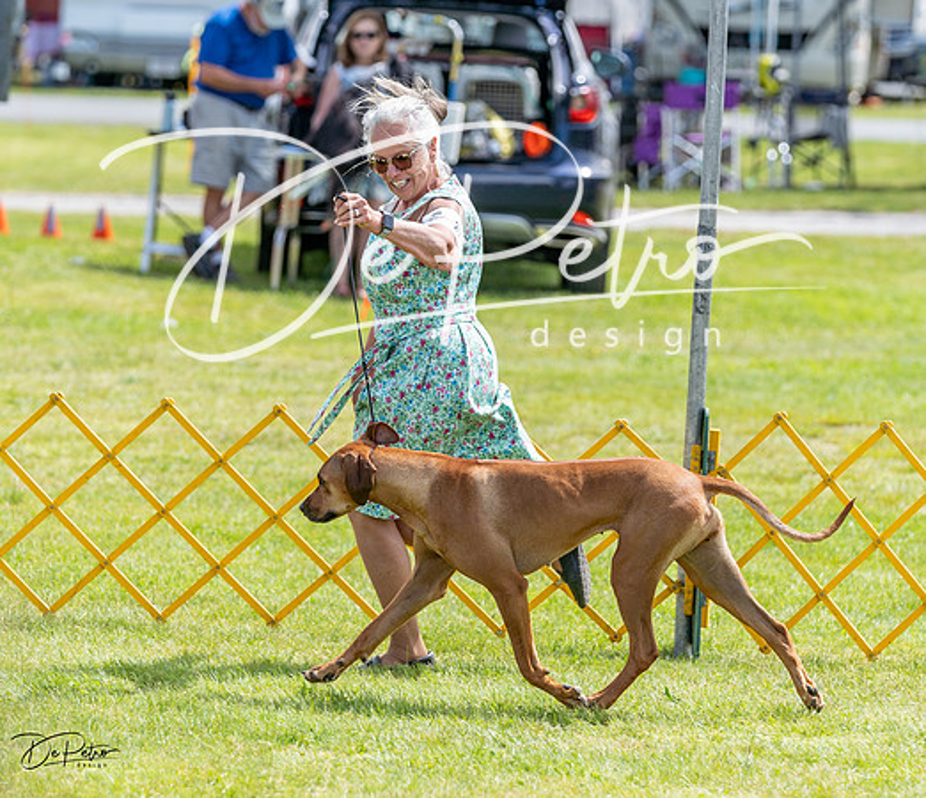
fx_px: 6169
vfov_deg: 7.4
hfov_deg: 8.6
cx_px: 456
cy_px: 365
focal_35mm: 218
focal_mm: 148
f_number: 3.5
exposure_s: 1/1000
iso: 100
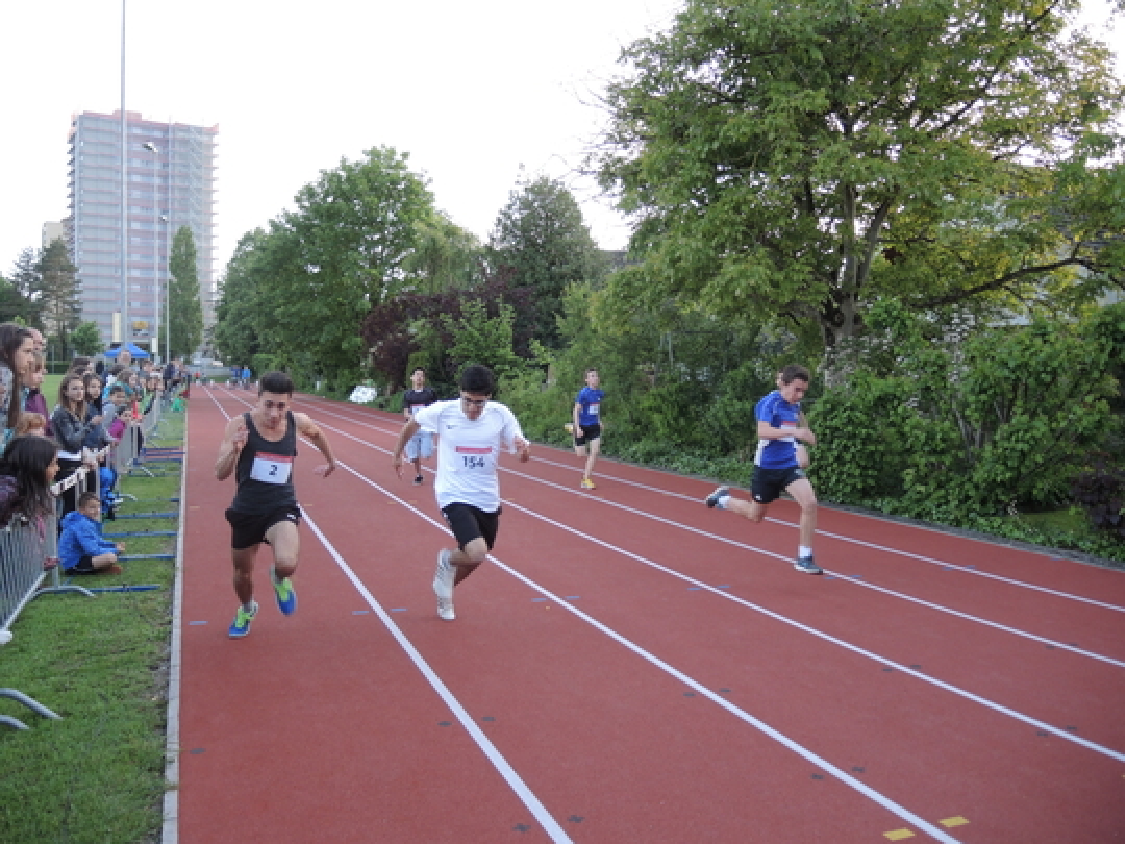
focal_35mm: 28
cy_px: 422
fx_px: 910
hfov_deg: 63.4
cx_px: 562
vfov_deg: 49.7
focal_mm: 6
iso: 250
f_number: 2
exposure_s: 1/250
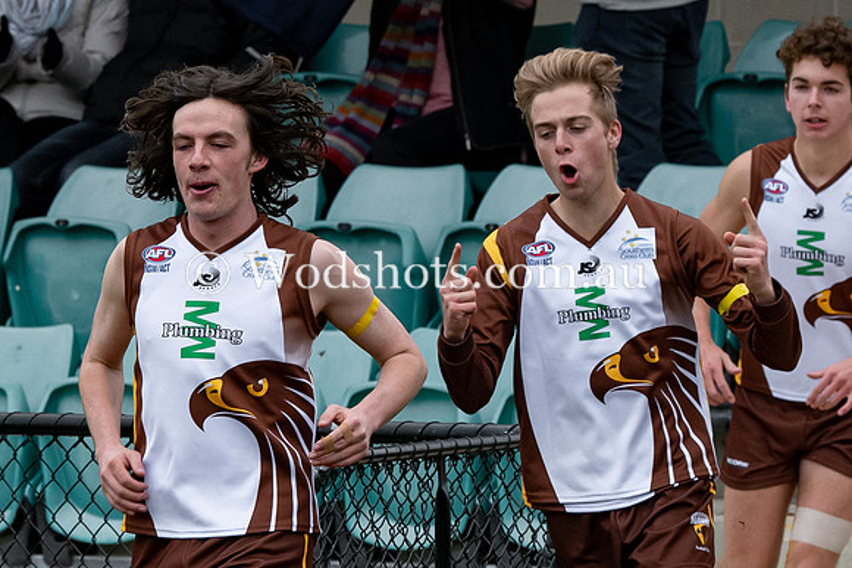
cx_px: 240
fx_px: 14505
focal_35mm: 613
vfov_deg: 2.2
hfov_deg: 3.4
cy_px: 203
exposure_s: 1/800
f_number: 5
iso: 640
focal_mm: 135
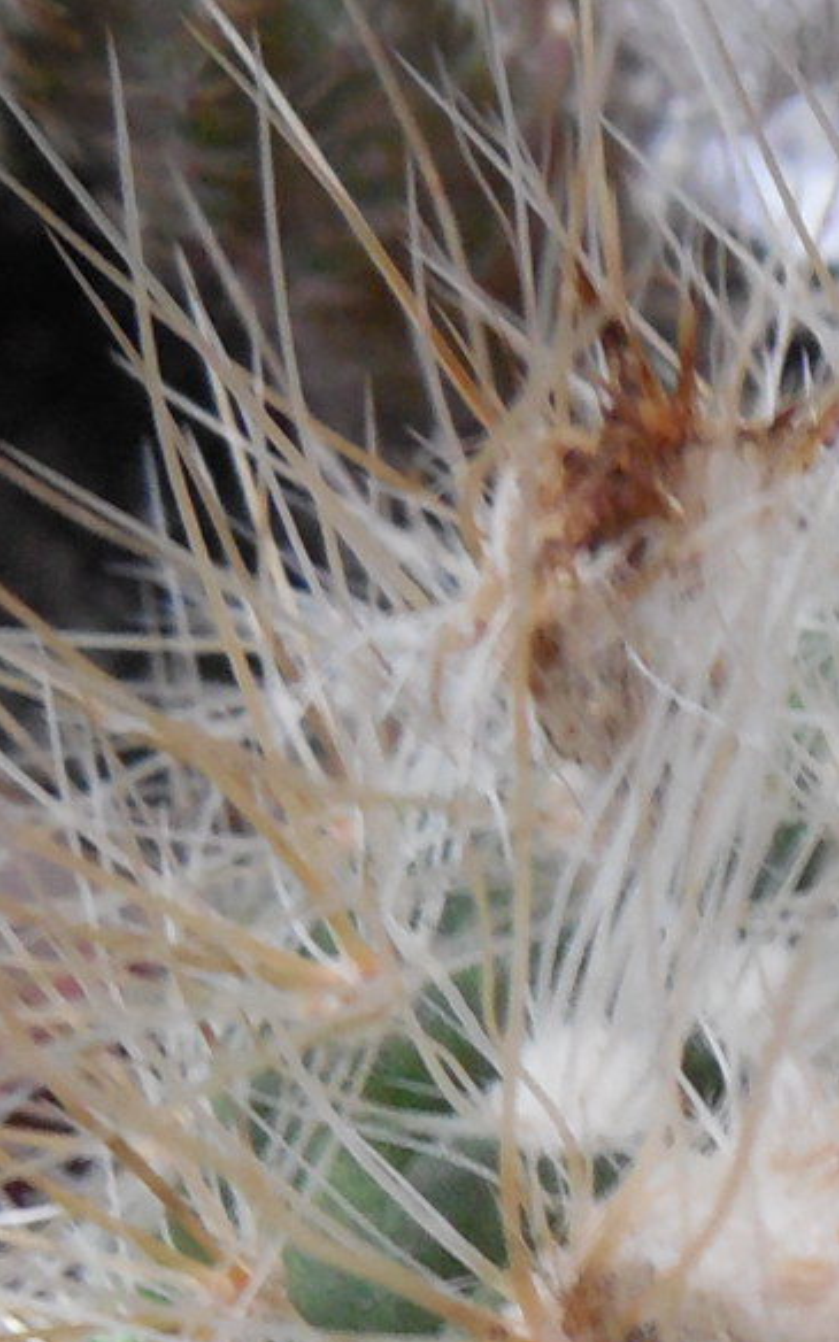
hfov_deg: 13.7
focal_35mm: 90
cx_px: 1211
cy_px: 1303
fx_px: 3293
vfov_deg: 22.3
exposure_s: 1/8
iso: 720
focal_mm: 5.6
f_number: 3.6
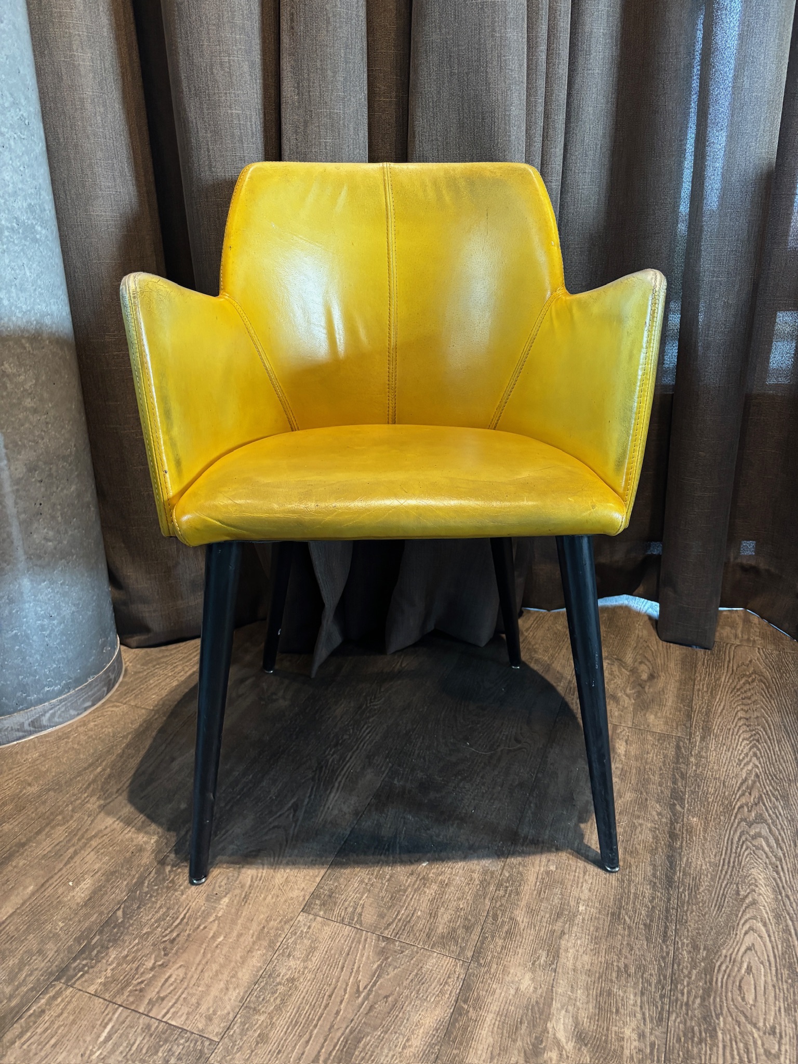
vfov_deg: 67.3
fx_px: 799
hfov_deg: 53.1
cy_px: 532
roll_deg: +0.4
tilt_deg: -20.5
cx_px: 399
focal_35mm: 26
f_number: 1.6
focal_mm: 5.96
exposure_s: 1/60
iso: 400
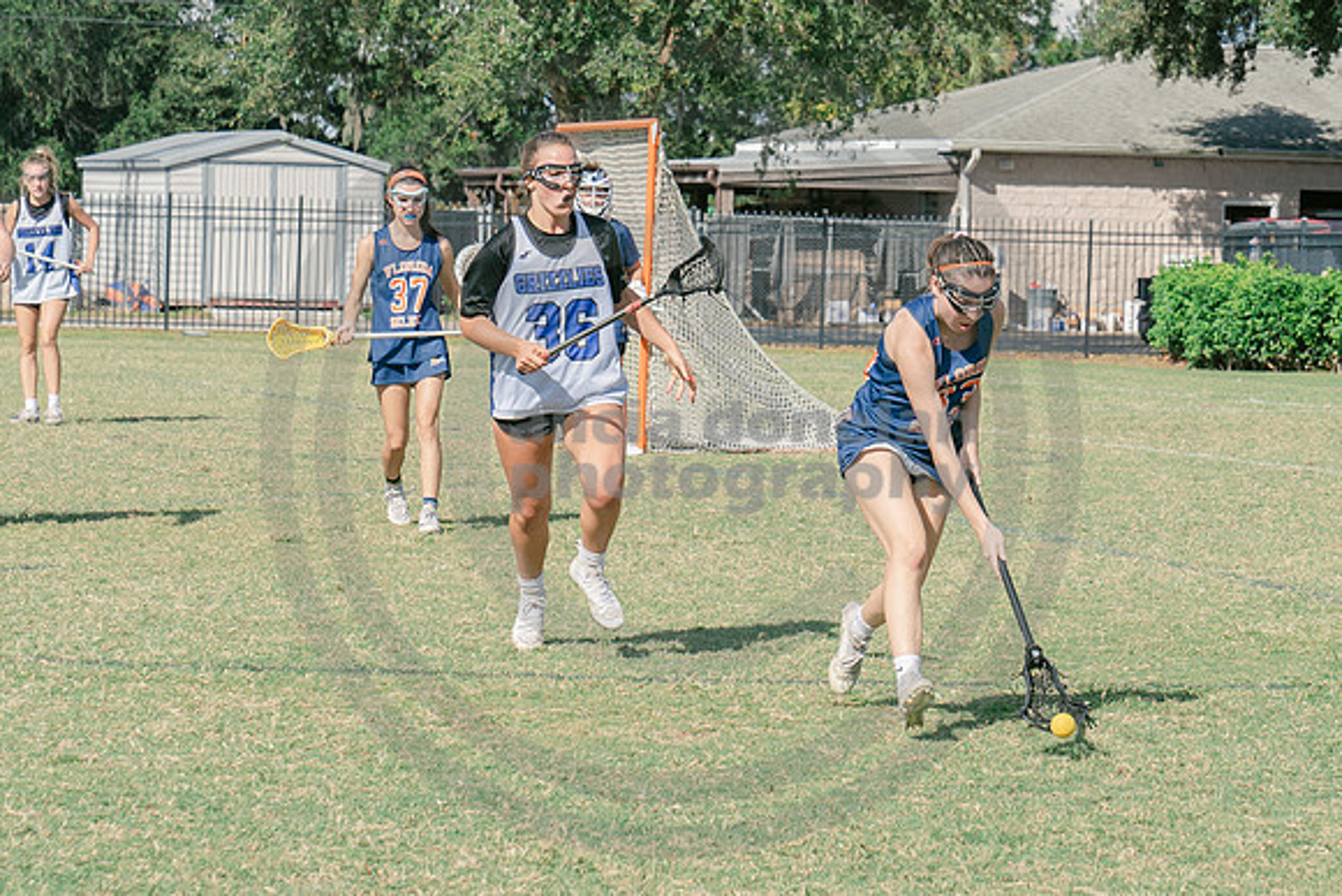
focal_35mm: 141
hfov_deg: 14.5
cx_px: 901
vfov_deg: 9.7
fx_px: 5267
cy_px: 292
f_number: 5.6
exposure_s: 1/1000
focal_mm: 70
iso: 250
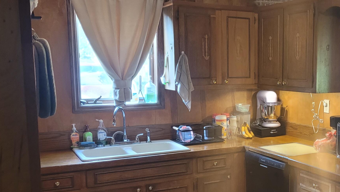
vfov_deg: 24.3
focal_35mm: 49
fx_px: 442
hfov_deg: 40.1
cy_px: 127
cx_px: 280
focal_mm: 5.4
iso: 320
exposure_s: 1/40
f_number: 1.8
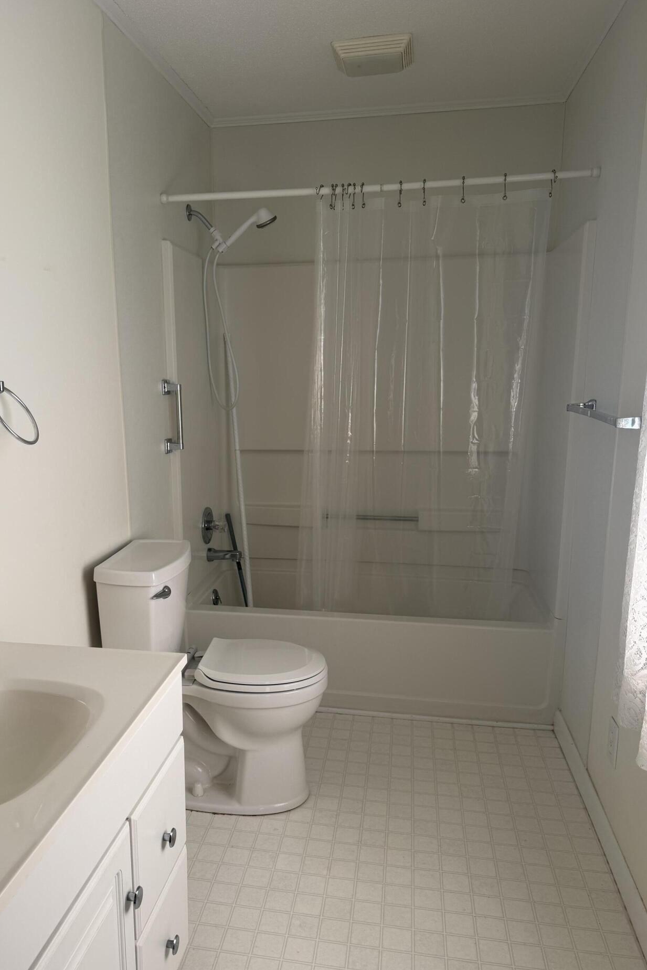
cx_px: 268
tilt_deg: -12.0
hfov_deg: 47.7
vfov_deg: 67.3
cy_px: 513
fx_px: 728
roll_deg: +0.1
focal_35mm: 27
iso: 64
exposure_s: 1/121
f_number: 1.78
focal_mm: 6.76
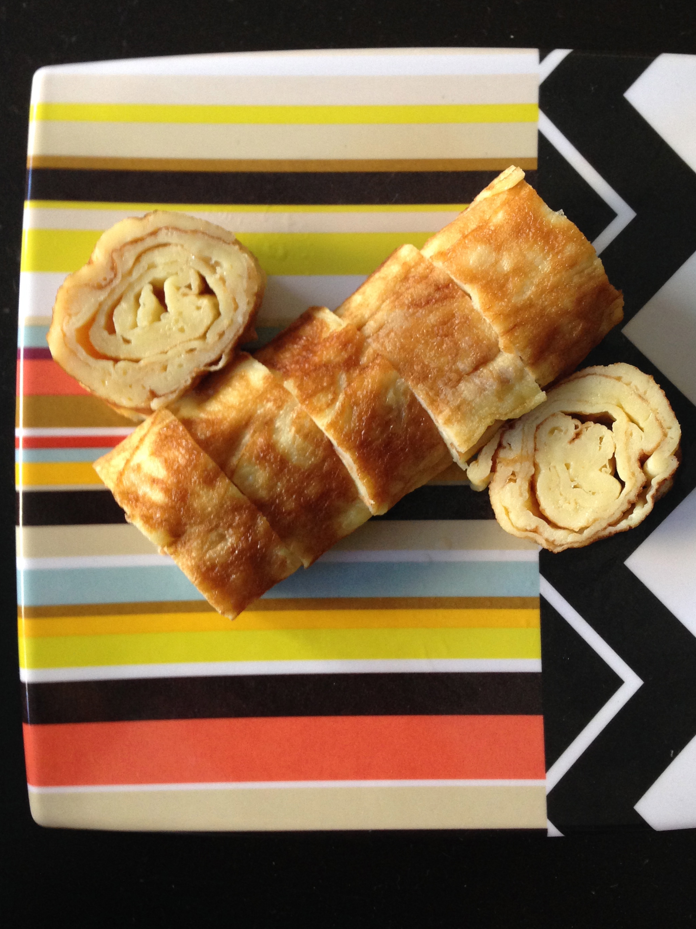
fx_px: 1046
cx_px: 388
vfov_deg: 47.8
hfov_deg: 36.8
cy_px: 413
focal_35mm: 39
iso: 160
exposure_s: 1/20
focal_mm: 4.12
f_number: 2.4
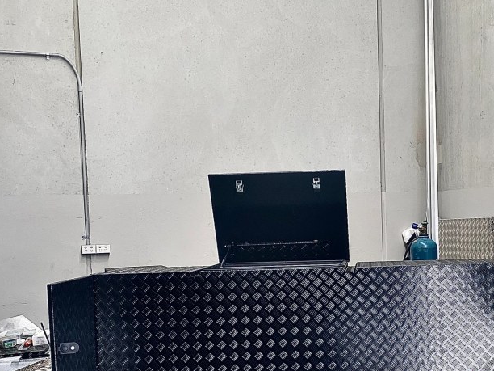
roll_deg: +2.5
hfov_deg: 37.0
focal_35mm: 51
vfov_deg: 28.1
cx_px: 341
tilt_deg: -2.5
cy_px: 285
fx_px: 728
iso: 40
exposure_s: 1/122
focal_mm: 4.25
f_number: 1.8
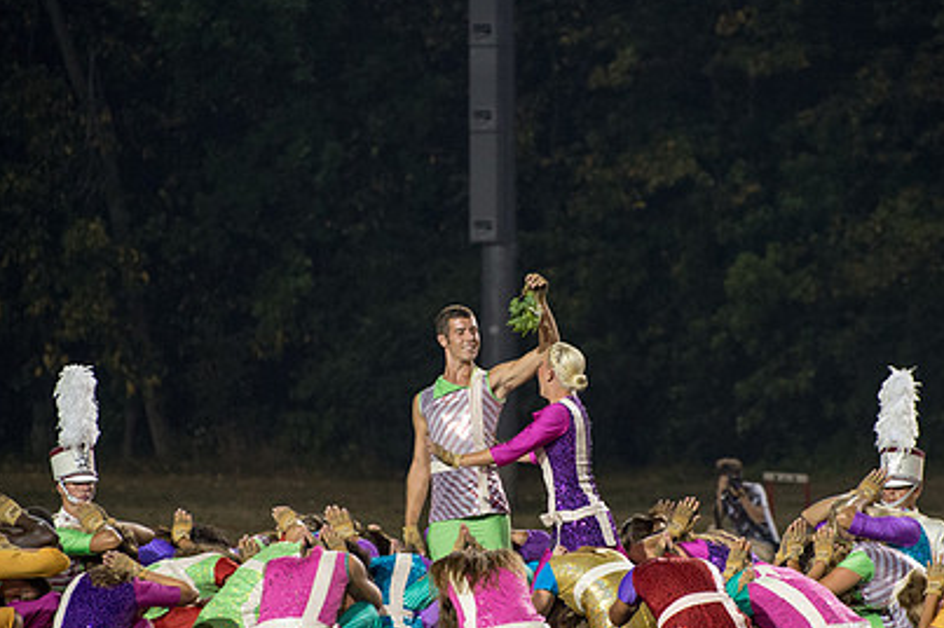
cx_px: 522
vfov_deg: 4.3
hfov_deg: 6.4
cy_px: 401
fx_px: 8436
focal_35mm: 322
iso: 3600
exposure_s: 1/200
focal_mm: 220
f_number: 5.3
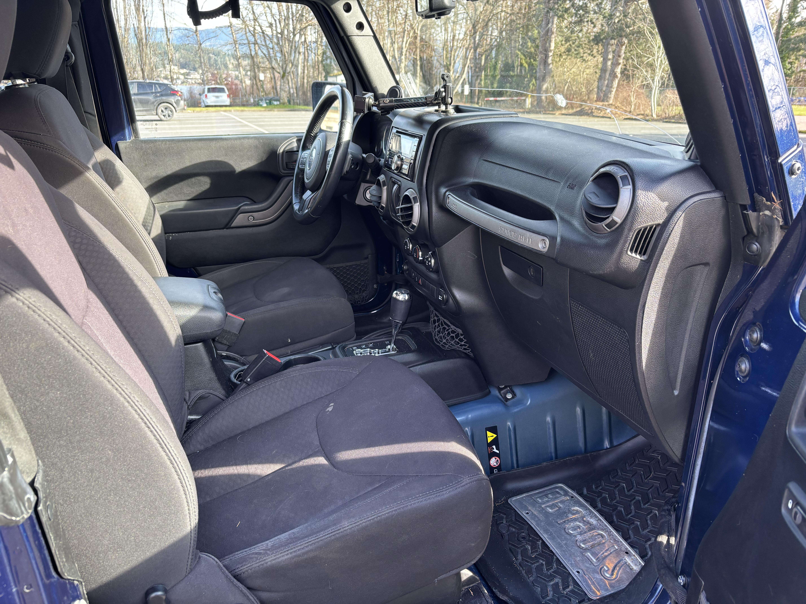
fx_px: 605
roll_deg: -0.2
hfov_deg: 67.3
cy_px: 302
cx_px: 403
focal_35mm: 26
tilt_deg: -20.4
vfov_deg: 53.1
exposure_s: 1/121
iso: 64
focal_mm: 5.96
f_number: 1.6
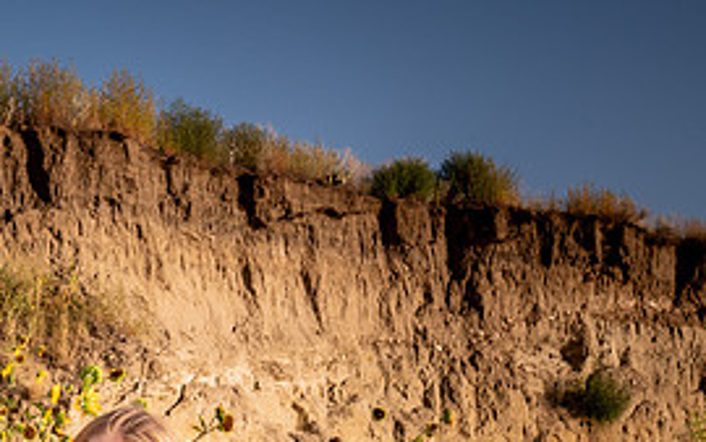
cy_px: 612
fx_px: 2060
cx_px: 68
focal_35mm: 107
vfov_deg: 11.8
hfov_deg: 19.1
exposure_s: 1/200
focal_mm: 35
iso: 500
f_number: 16
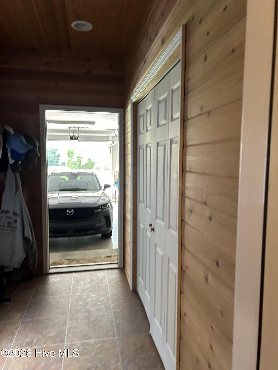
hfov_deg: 53.1
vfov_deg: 67.3
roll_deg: +1.6
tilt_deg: -9.3
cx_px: 139
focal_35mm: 26
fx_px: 278
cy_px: 185
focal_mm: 5.7
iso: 250
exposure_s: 1/60
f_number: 1.5
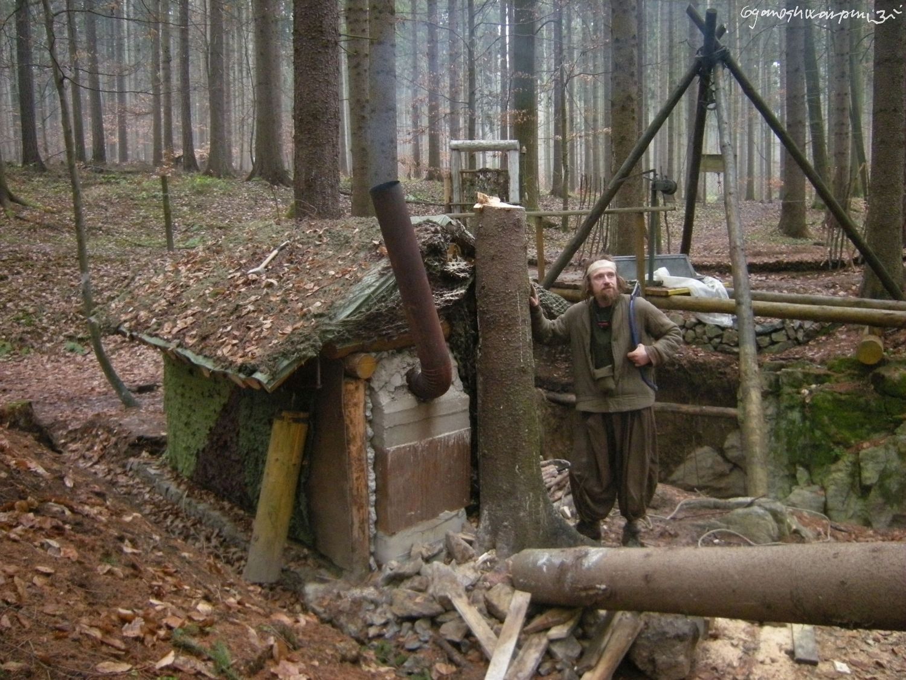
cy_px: 340
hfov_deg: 63.4
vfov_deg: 49.7
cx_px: 453
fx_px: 733
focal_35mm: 28
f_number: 2.8
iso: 400
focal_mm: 4.7
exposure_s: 1/31.8
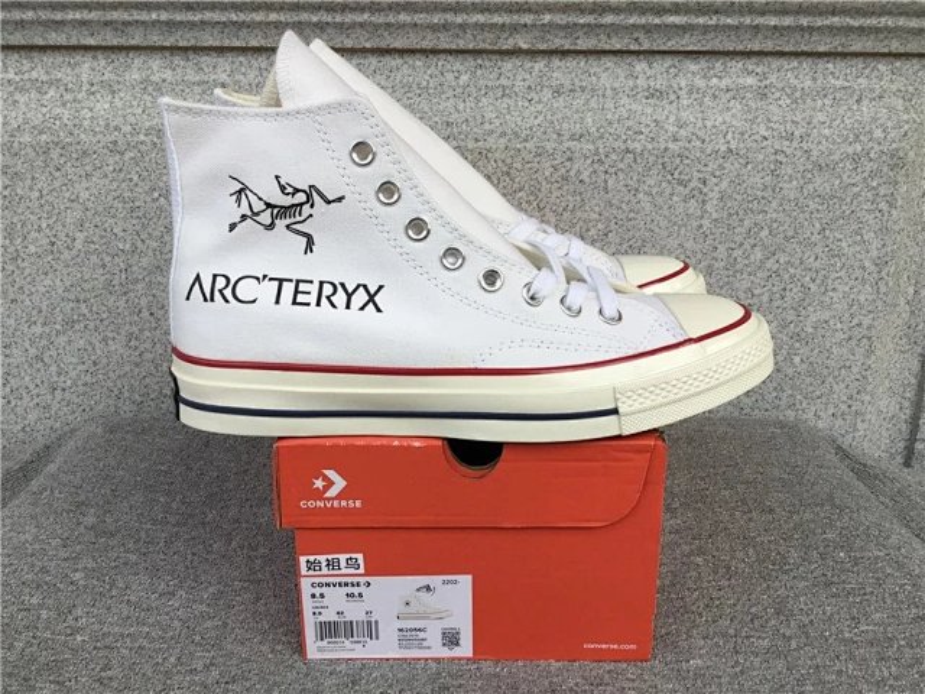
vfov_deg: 45.4
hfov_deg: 58.4
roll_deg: -0.5
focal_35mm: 31
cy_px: 347
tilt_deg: -16.9
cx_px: 462
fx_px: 828
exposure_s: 1/110
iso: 25
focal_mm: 3.3
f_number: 2.4
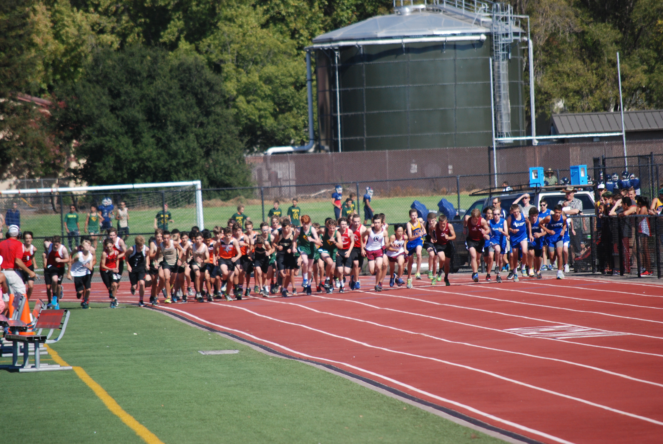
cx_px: 332
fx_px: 5532
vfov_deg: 4.6
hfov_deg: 6.9
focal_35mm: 300
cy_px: 222
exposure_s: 1/1250
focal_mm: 200
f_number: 5.6
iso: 400
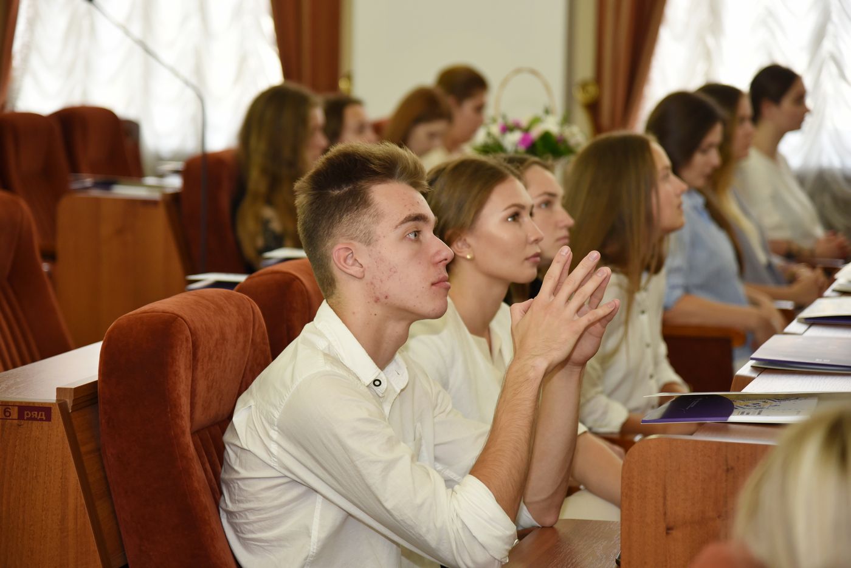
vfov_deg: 11.4
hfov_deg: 17.1
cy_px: 284
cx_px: 426
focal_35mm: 120
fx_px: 2838
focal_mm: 120
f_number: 4
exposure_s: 1/200
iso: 1000
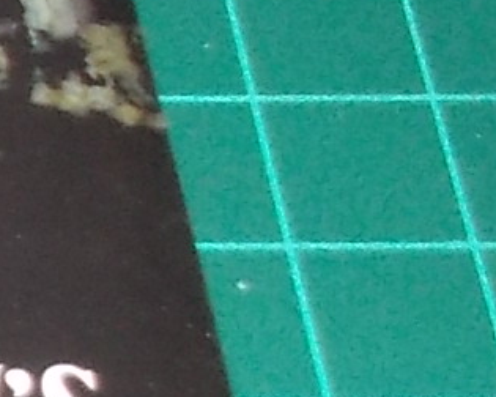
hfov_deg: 8.2
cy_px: 298
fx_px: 2995
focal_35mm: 204
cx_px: -924
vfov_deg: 7.6
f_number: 3.3
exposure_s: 1/30
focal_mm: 4.1
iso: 200
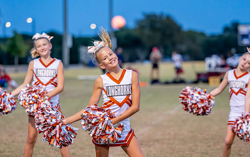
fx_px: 1179
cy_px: 83
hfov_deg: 12.1
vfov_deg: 7.6
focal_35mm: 173
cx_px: 129
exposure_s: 1/1000
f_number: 2.8
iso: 5000
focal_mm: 133
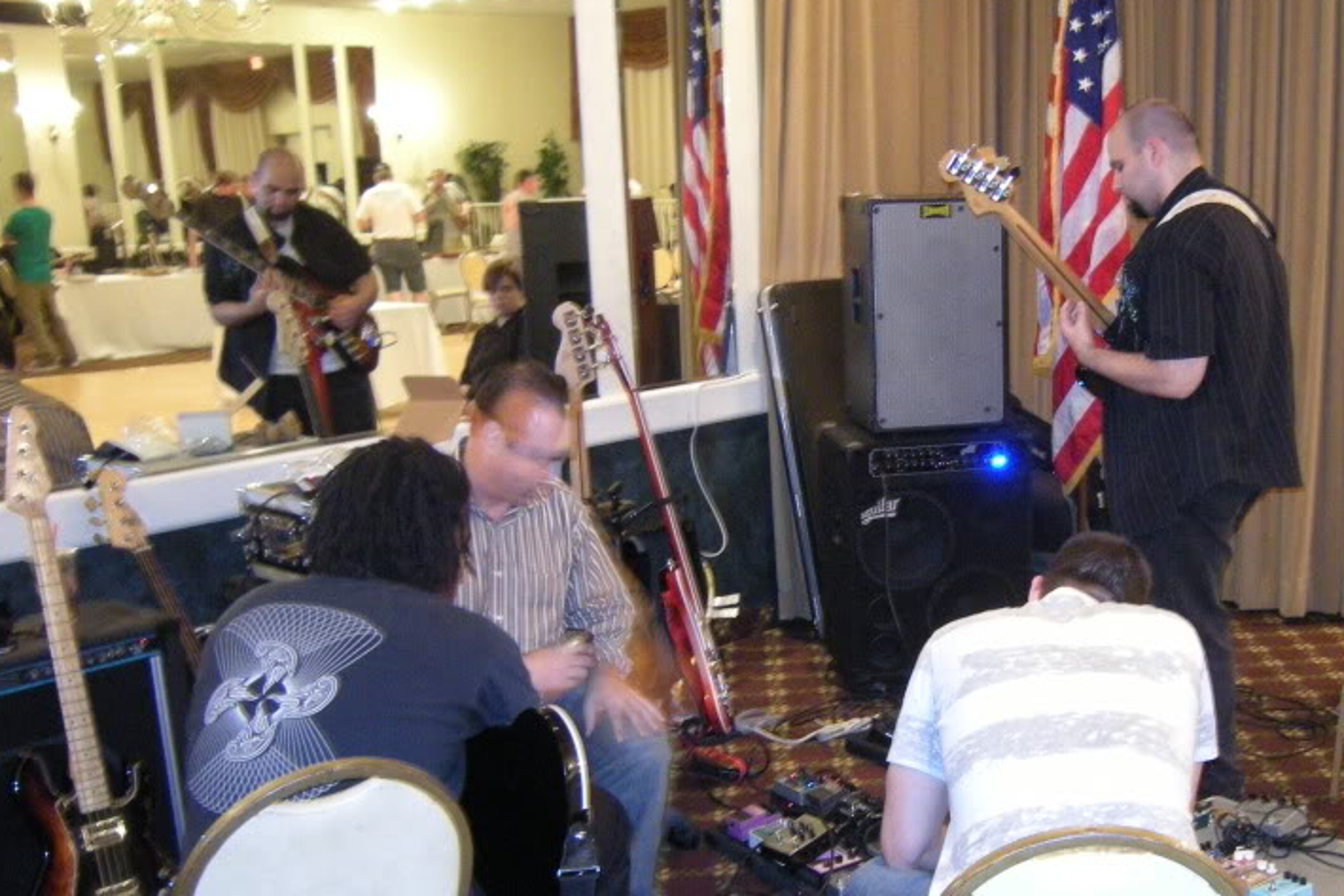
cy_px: 547
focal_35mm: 42
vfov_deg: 31.8
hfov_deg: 45.4
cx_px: 943
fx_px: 1568
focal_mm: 4.7
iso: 400
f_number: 2.8
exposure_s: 1/5.6
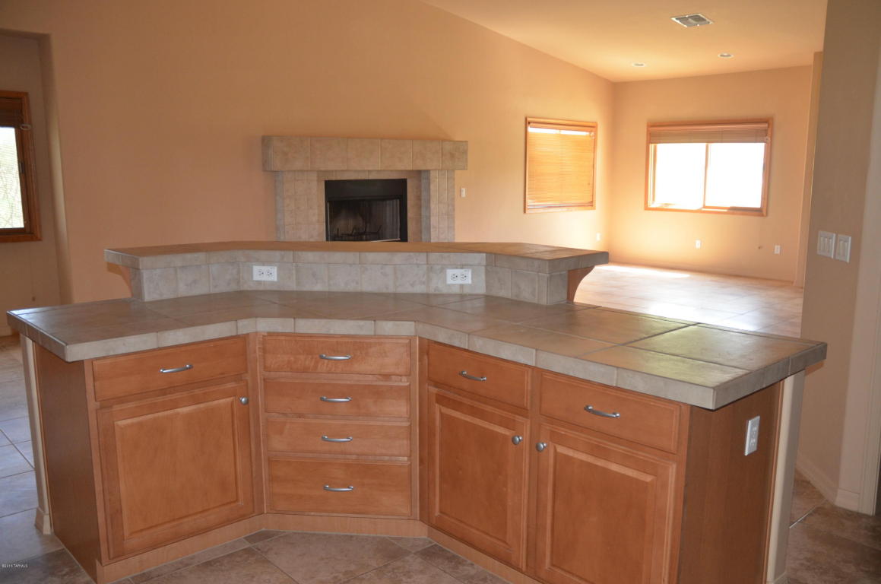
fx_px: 806
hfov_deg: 57.3
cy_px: 292
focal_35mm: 33
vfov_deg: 39.8
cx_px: 440
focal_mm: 22
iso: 800
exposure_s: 1/60
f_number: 3.5
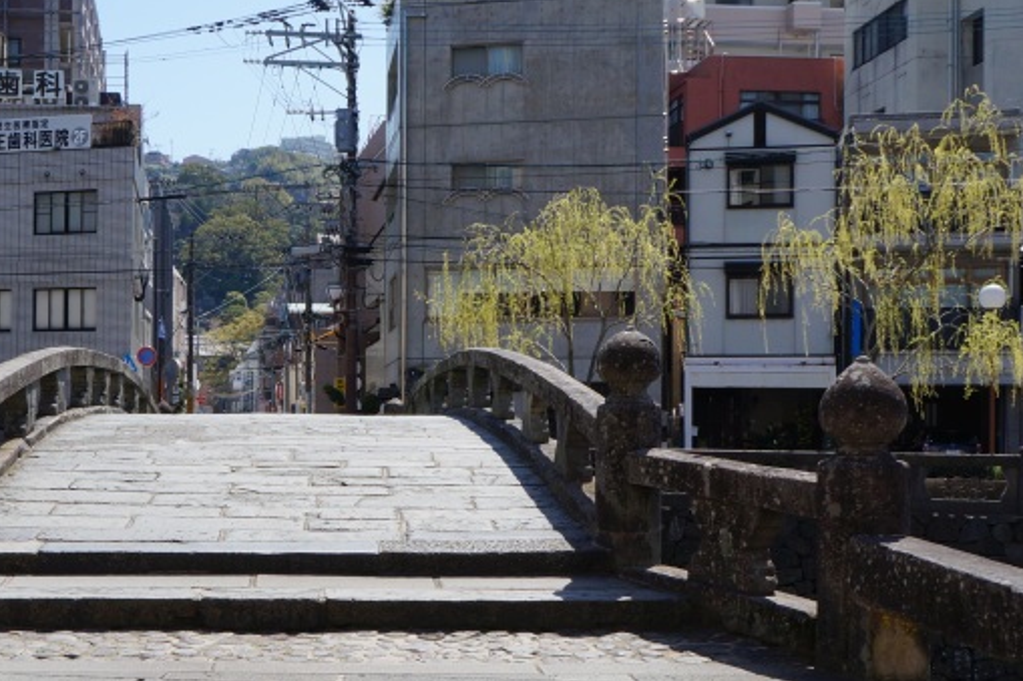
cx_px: 324
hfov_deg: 37.0
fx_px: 1506
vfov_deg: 25.4
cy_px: 428
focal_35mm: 53
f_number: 13
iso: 200
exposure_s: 1/250
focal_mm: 18
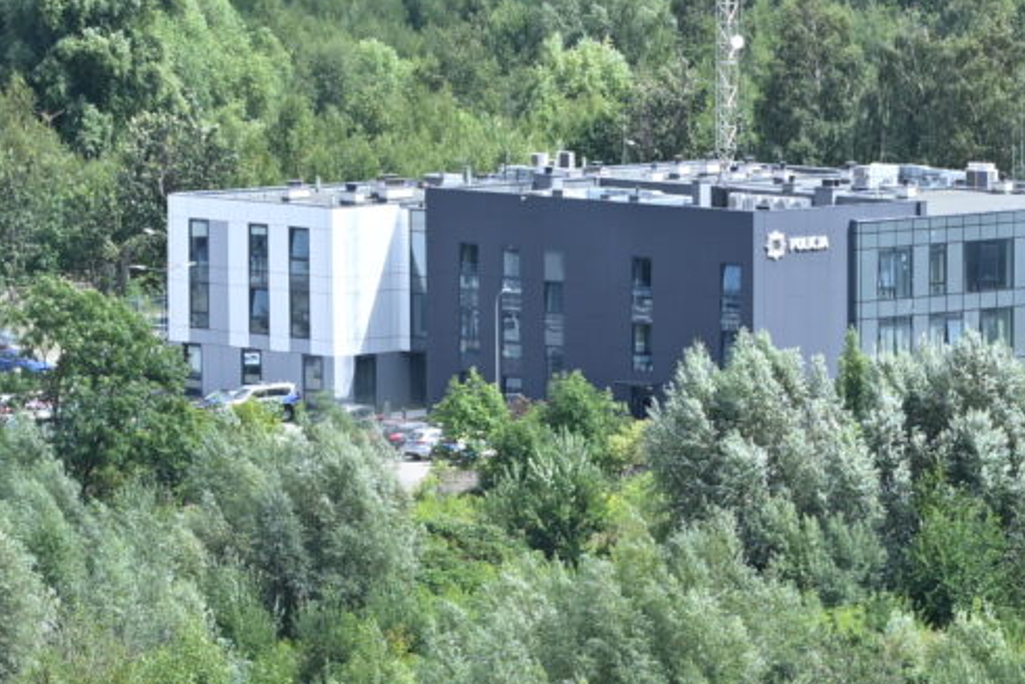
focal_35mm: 261
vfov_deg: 5.2
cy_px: 1026
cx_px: 1222
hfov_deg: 7.8
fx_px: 7433
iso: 100
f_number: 6.3
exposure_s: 1/160
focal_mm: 50
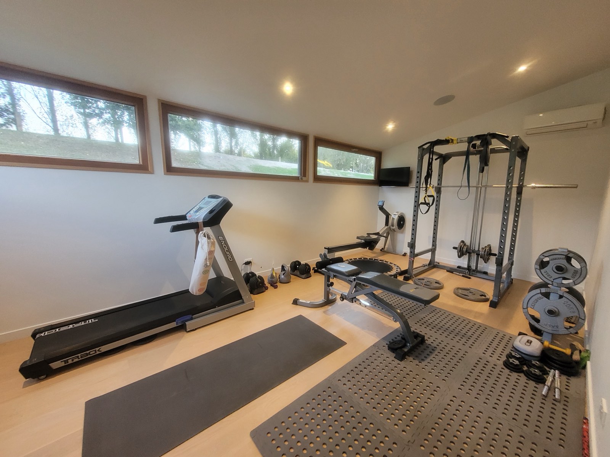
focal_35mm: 13
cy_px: 228
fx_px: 229
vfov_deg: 89.9
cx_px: 305
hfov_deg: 106.2
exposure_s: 1/50
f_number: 2.2
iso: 200
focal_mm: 1.74
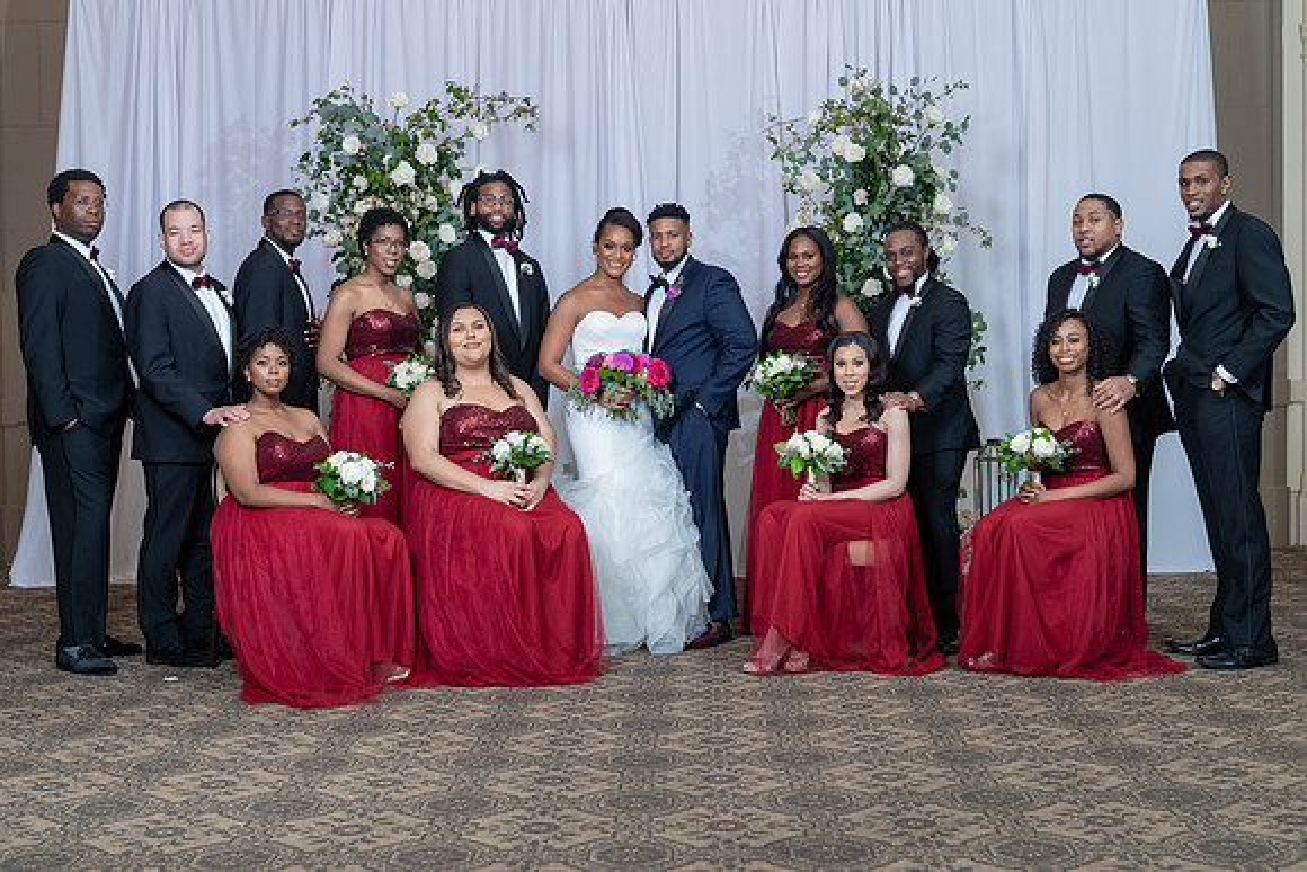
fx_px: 1677
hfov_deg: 42.6
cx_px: 664
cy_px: 442
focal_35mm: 46
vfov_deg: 29.1
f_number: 5.6
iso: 2000
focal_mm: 44
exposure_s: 1/200
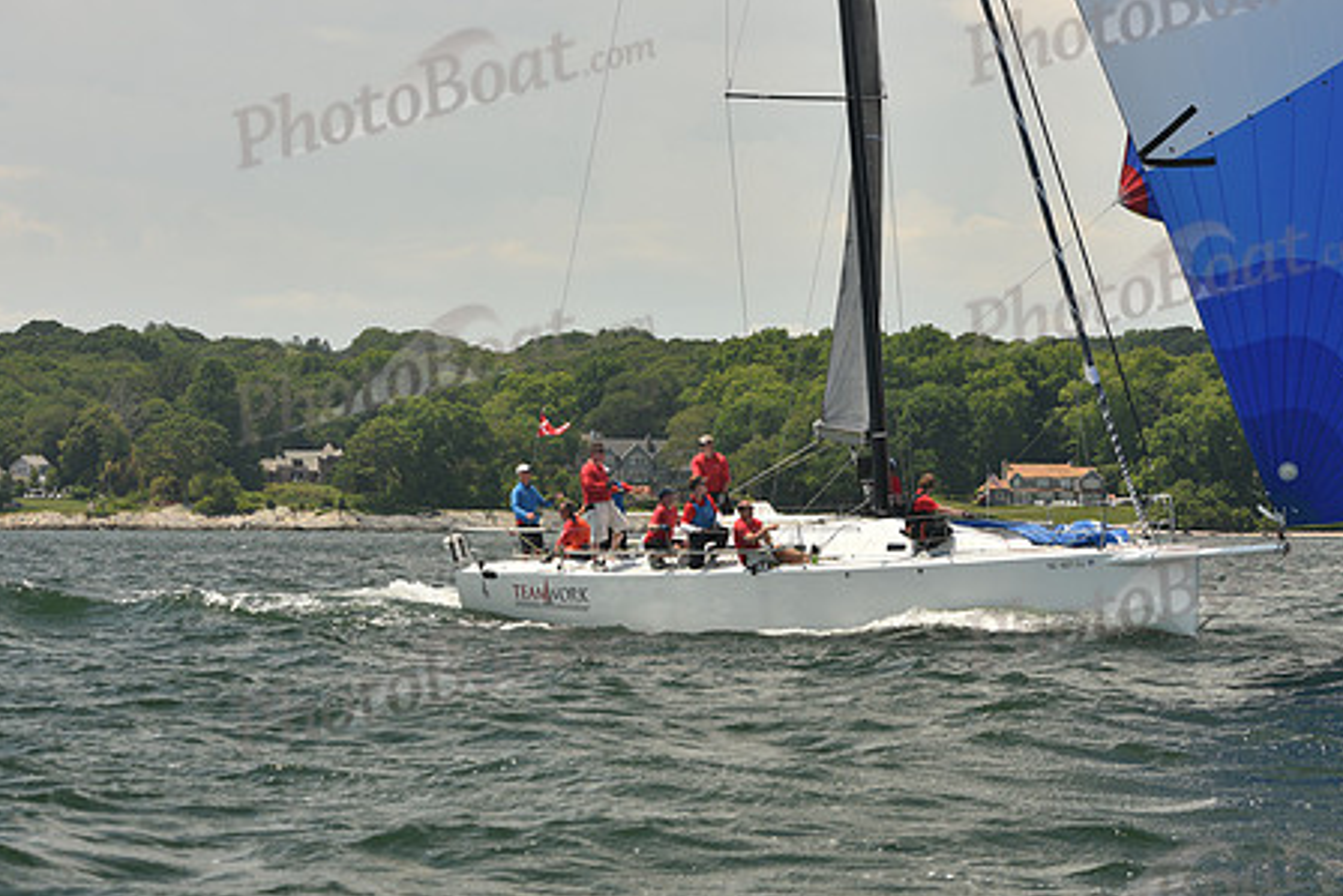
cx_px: 812
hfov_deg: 21.0
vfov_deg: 14.1
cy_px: 481
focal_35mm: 97
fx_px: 3620
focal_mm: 75
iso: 250
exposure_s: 1/640
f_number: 5.6
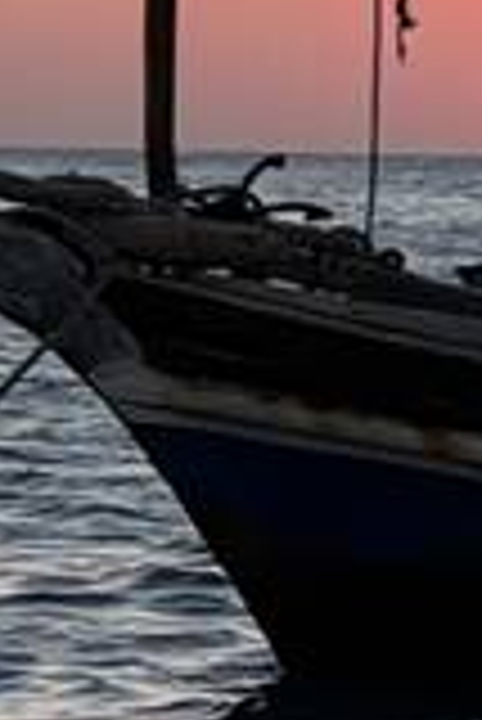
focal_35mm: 225
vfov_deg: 9.0
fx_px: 4509
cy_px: -266
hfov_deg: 5.9
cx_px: 1108
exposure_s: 1/762
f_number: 1.78
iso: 64
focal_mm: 6.76
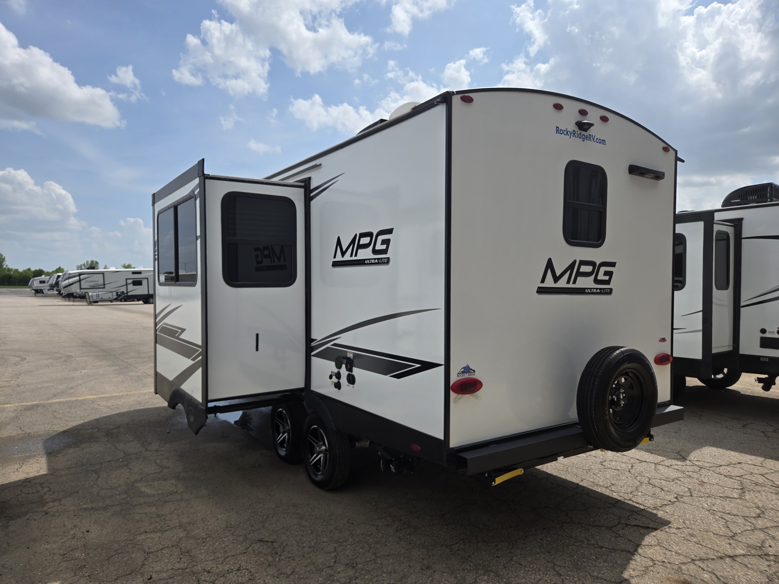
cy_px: 292
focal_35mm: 23
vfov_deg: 58.9
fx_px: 518
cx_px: 390
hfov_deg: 73.9
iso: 25
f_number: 1.8
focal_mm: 5.4
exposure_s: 1/2797
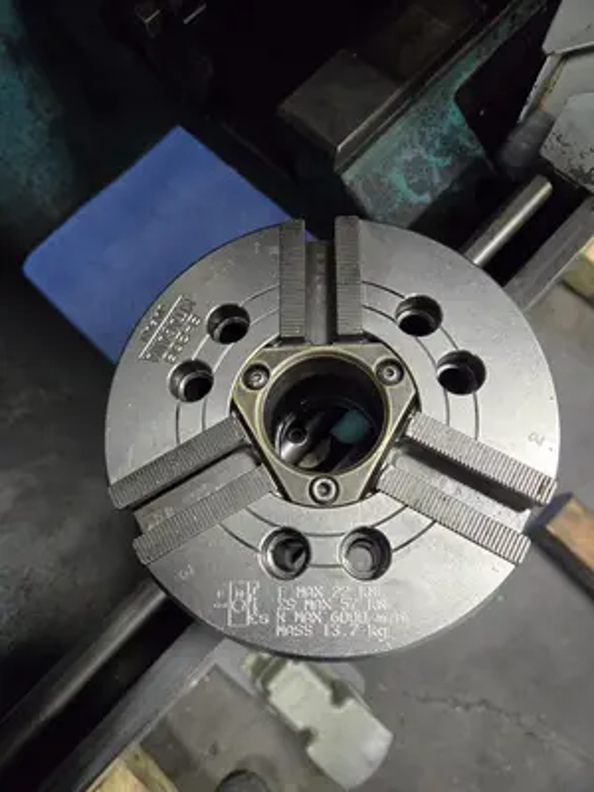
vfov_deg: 73.9
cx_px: 297
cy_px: 396
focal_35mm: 23
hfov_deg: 58.9
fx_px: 526
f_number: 1.8
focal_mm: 5.4
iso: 640
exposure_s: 1/120
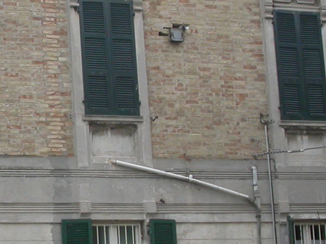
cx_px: 9
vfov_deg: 9.7
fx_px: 1431
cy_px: 93
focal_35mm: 152
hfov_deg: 12.9
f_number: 5
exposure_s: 1/120
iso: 100
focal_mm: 9.3
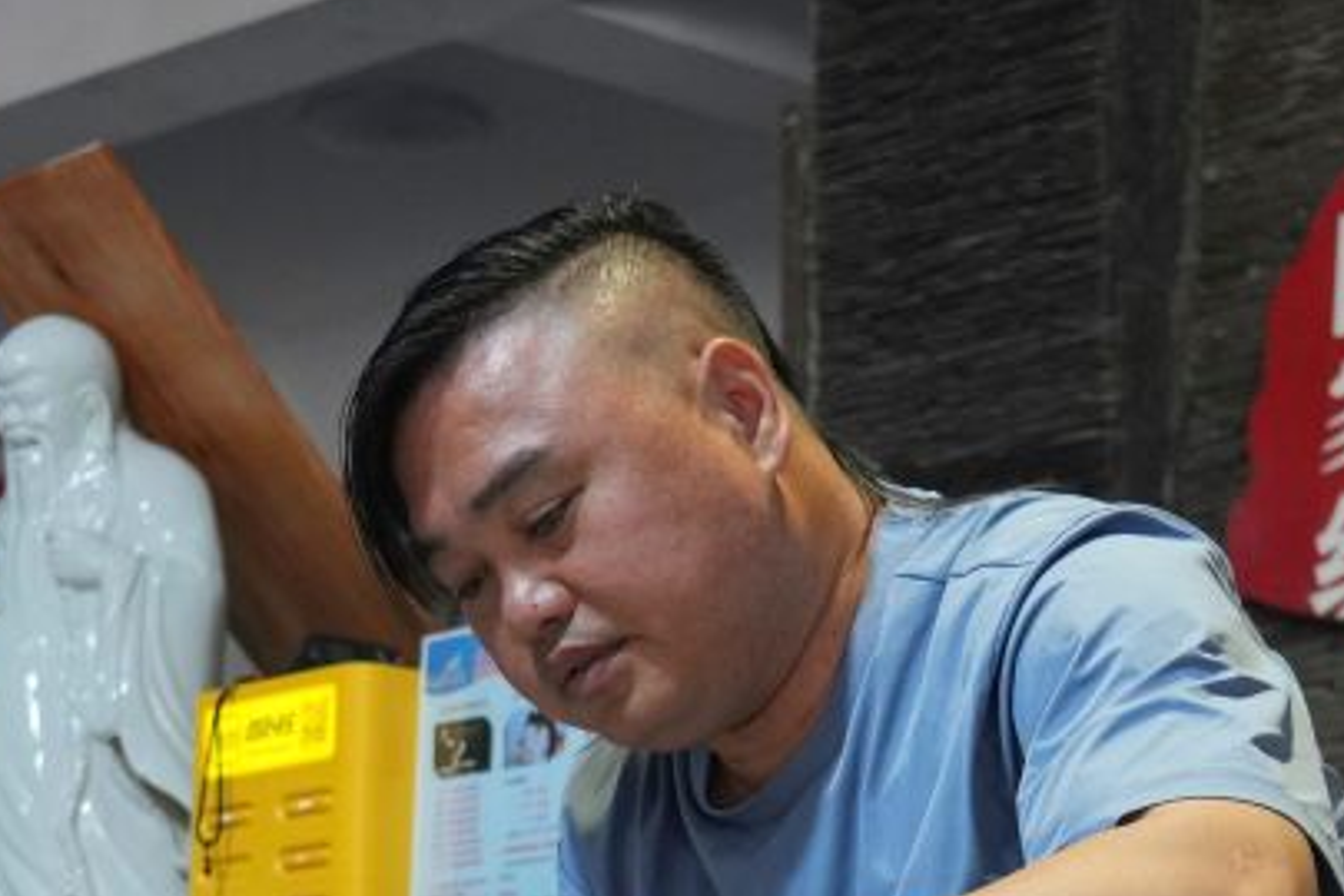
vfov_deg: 13.8
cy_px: 806
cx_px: 1055
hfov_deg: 20.6
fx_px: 3658
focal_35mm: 98
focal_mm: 32
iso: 2000
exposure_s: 1/320
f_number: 4
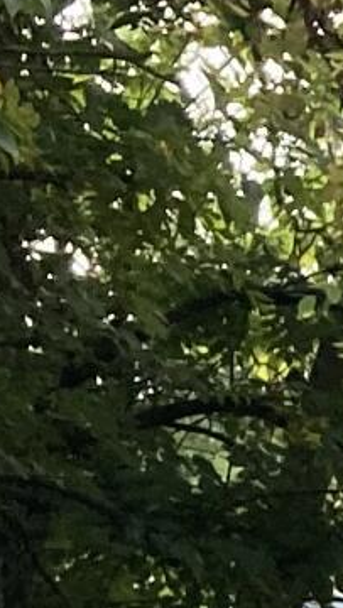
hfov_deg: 3.9
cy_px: 873
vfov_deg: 8.3
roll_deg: -1.9
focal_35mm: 254
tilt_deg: -0.9
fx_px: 4099
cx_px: 2175
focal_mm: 3.99
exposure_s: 1/109
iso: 80
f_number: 1.8
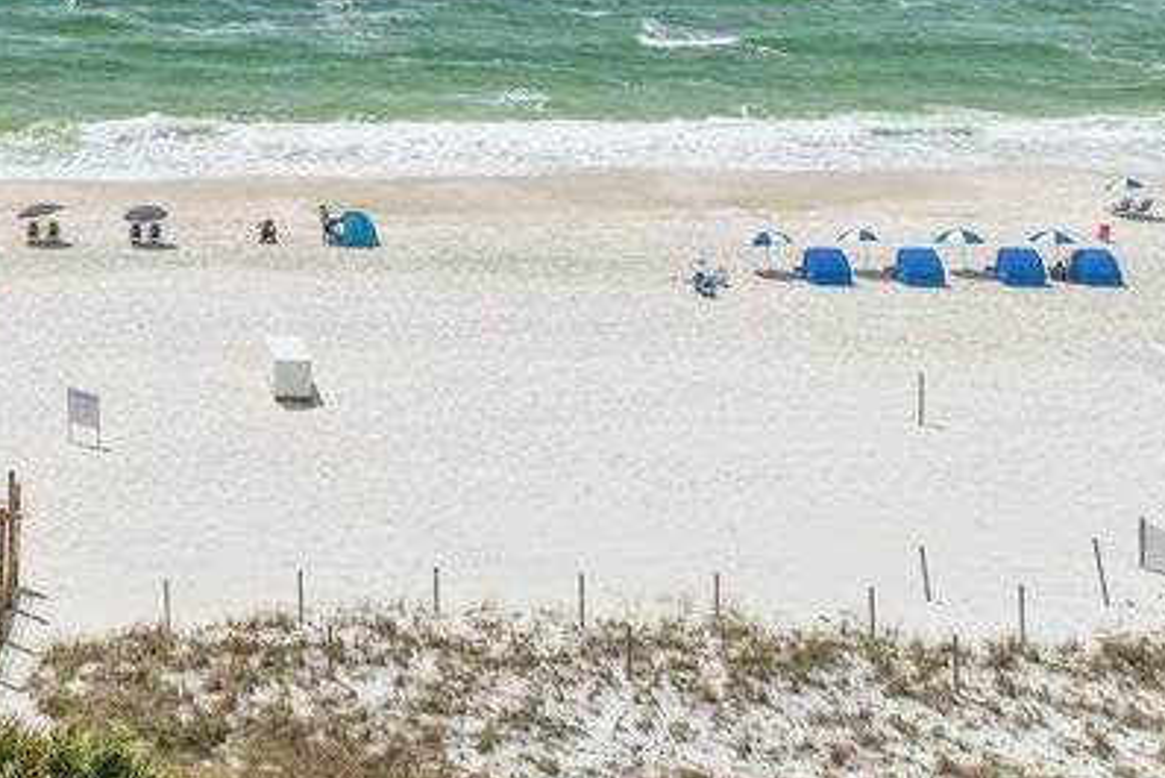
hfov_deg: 31.1
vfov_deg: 20.9
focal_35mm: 58
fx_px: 1878
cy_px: -286
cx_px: -82
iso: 100
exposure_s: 1/90
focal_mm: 12
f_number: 8
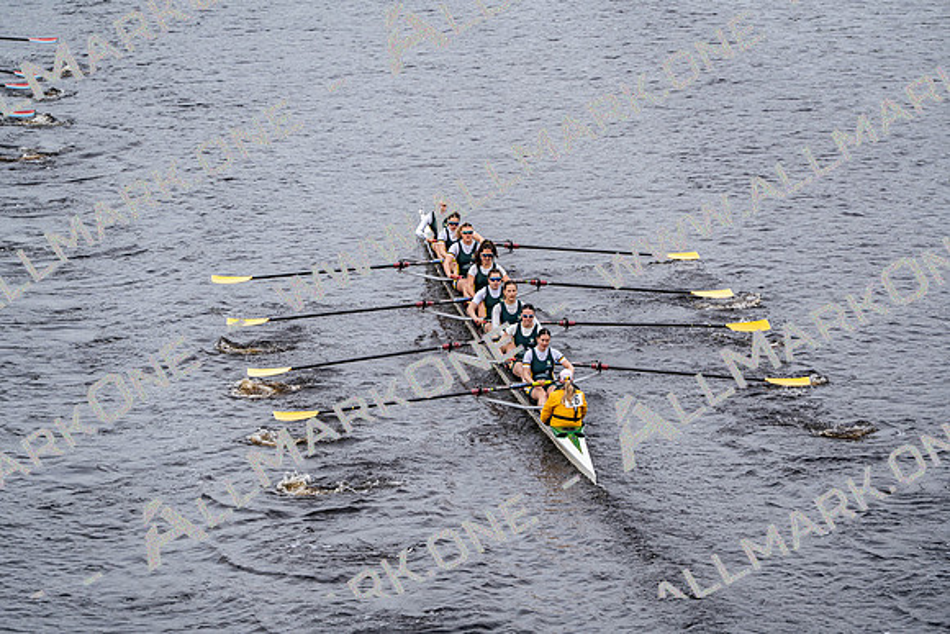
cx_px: 475
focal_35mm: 200
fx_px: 5279
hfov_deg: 10.3
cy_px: 317
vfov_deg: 6.9
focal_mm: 200
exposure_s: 1/2000
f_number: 2.8
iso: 200
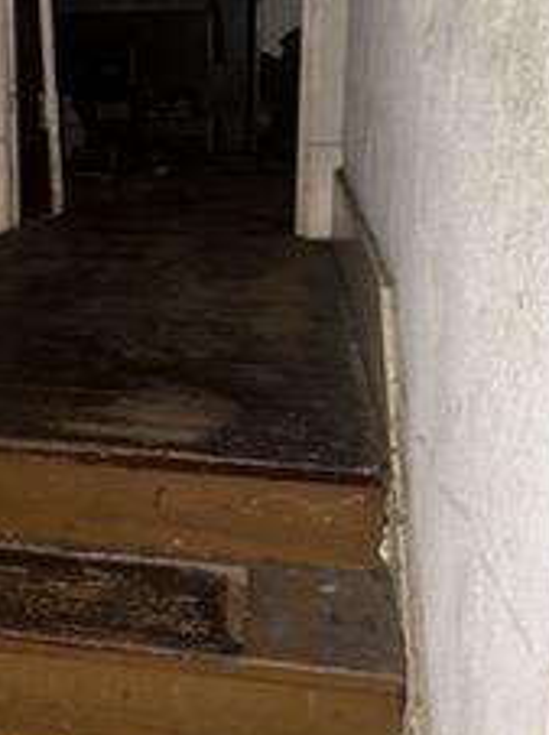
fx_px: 1081
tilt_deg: -9.9
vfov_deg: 36.8
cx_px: 36
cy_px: 205
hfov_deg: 27.3
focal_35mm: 51
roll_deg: +1.2
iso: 64
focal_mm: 6.76
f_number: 1.78
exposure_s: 1/4
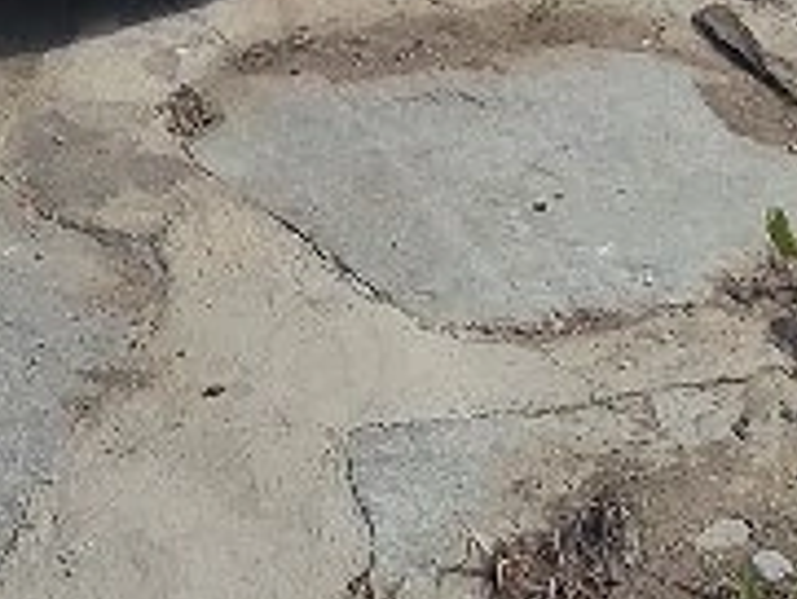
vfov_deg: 10.2
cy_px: -467
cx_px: 203
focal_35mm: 138
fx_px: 3179
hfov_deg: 14.2
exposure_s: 1/3333
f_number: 1.89
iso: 100
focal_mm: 5.43
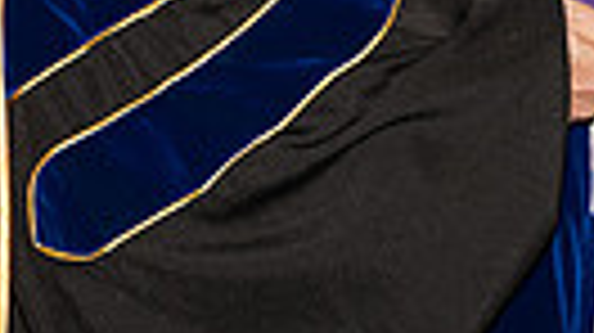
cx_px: 702
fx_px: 5949
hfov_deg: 5.7
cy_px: -254
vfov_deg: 3.2
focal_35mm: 378
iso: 1000
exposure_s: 1/200
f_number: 5.6
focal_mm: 82
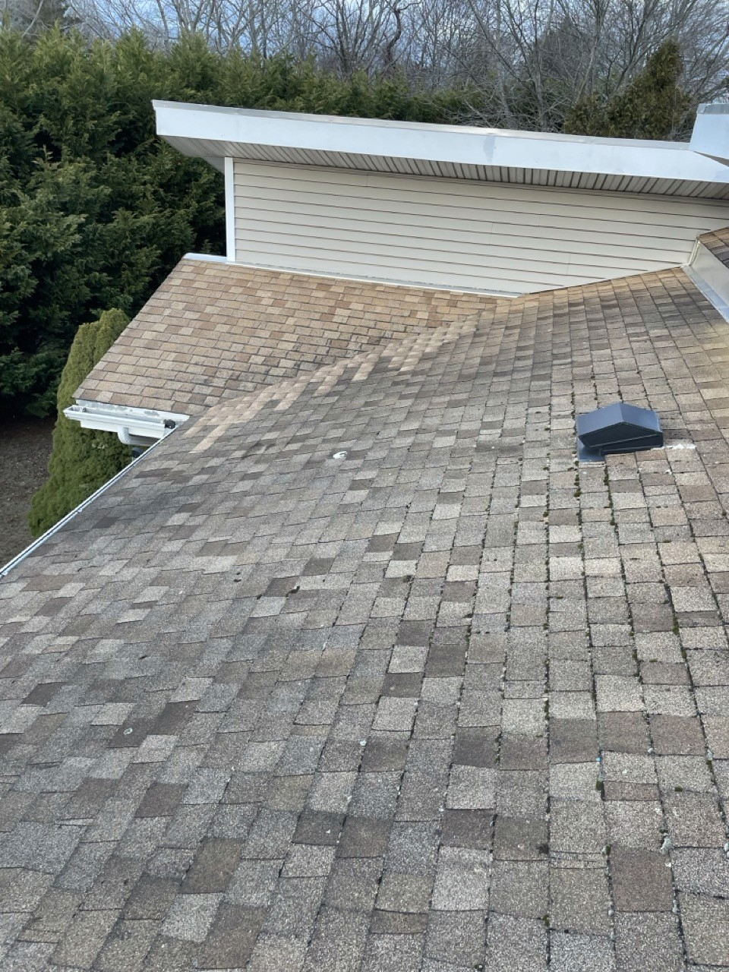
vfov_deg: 67.3
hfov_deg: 53.1
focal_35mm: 26
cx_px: 364
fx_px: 730
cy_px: 486
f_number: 1.6
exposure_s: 1/121
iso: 64
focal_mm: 4.2
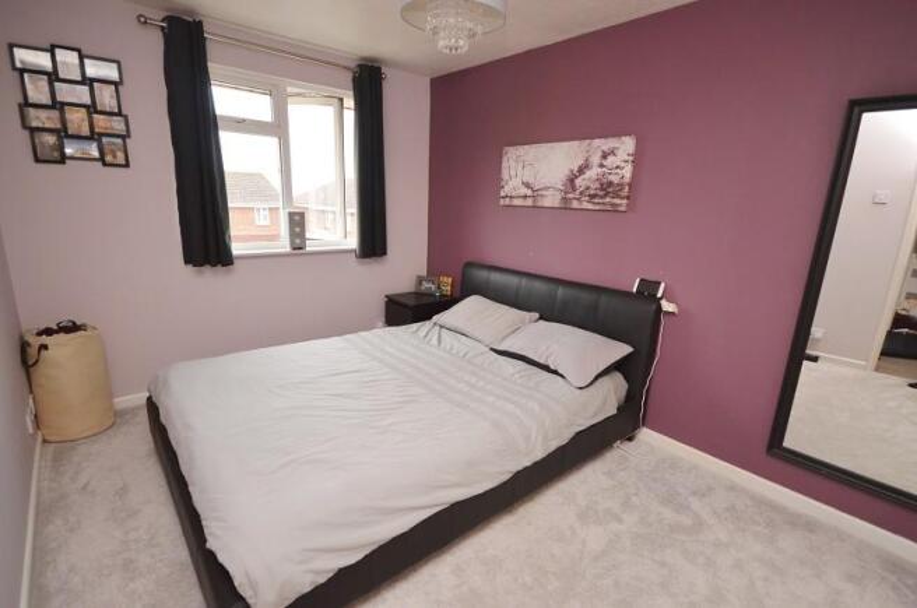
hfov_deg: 92.5
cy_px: 304
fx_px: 439
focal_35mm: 17
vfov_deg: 69.5
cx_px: 458
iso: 800
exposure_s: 1/60
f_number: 4.2
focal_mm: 11.5
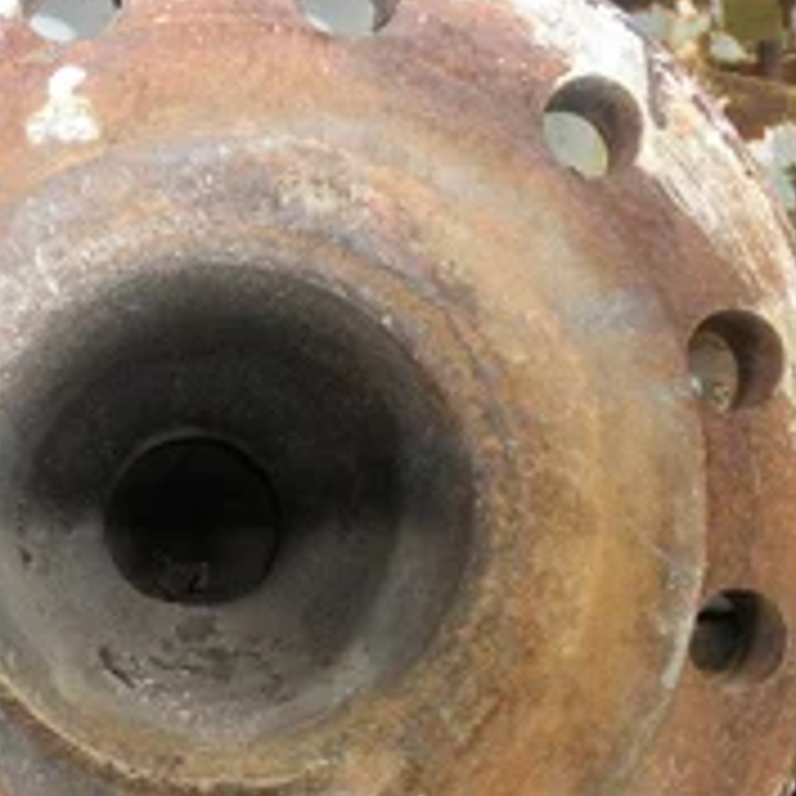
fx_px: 1457
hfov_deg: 30.0
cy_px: 571
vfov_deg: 30.2
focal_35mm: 56
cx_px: 189
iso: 200
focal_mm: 5
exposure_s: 1/30
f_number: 3
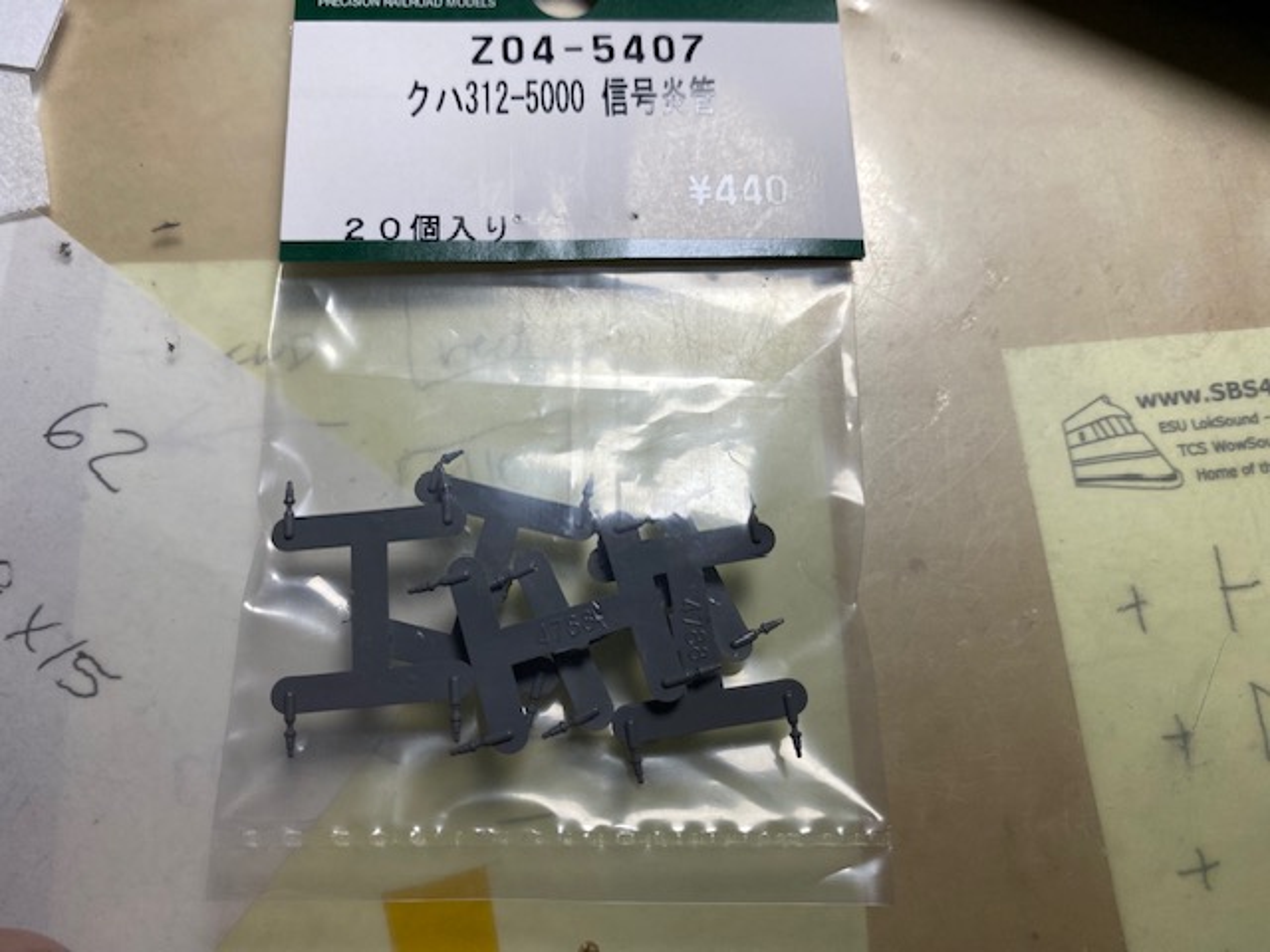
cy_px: 476
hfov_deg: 69.4
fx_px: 917
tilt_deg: -75.9
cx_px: 635
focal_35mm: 25
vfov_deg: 54.9
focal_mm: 4.25
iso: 32
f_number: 1.8
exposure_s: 1/225
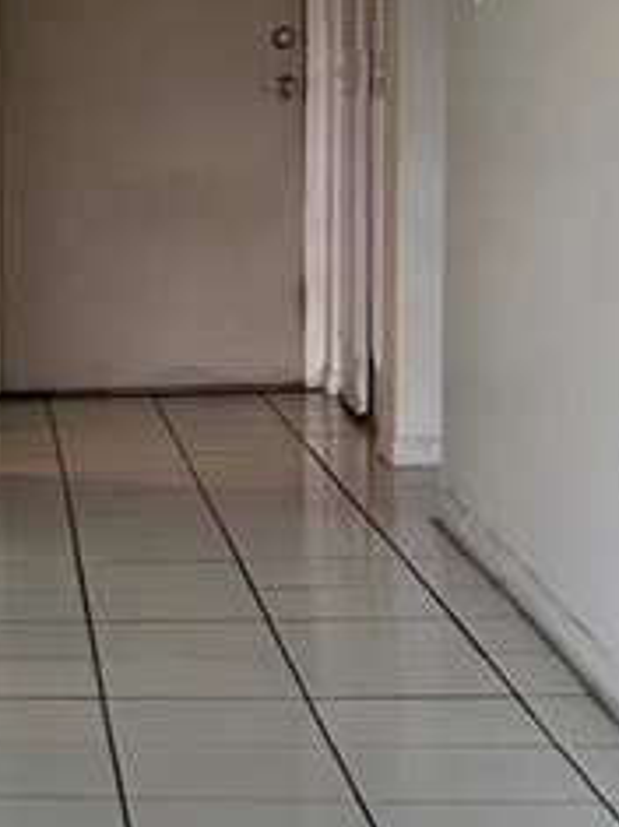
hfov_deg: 12.0
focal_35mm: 109
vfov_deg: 18.0
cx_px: -647
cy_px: 489
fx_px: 2601
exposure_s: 1/120
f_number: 1.78
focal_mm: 6.86
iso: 64
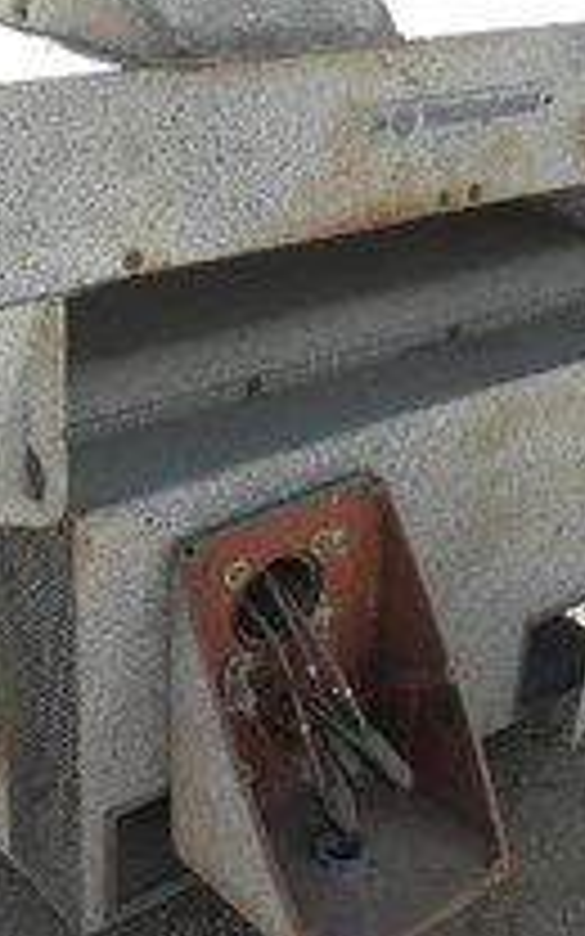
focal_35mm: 57
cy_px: 423
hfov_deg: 22.7
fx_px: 1454
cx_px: 270
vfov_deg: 35.7
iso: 64
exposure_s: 1/250
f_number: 3
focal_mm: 5
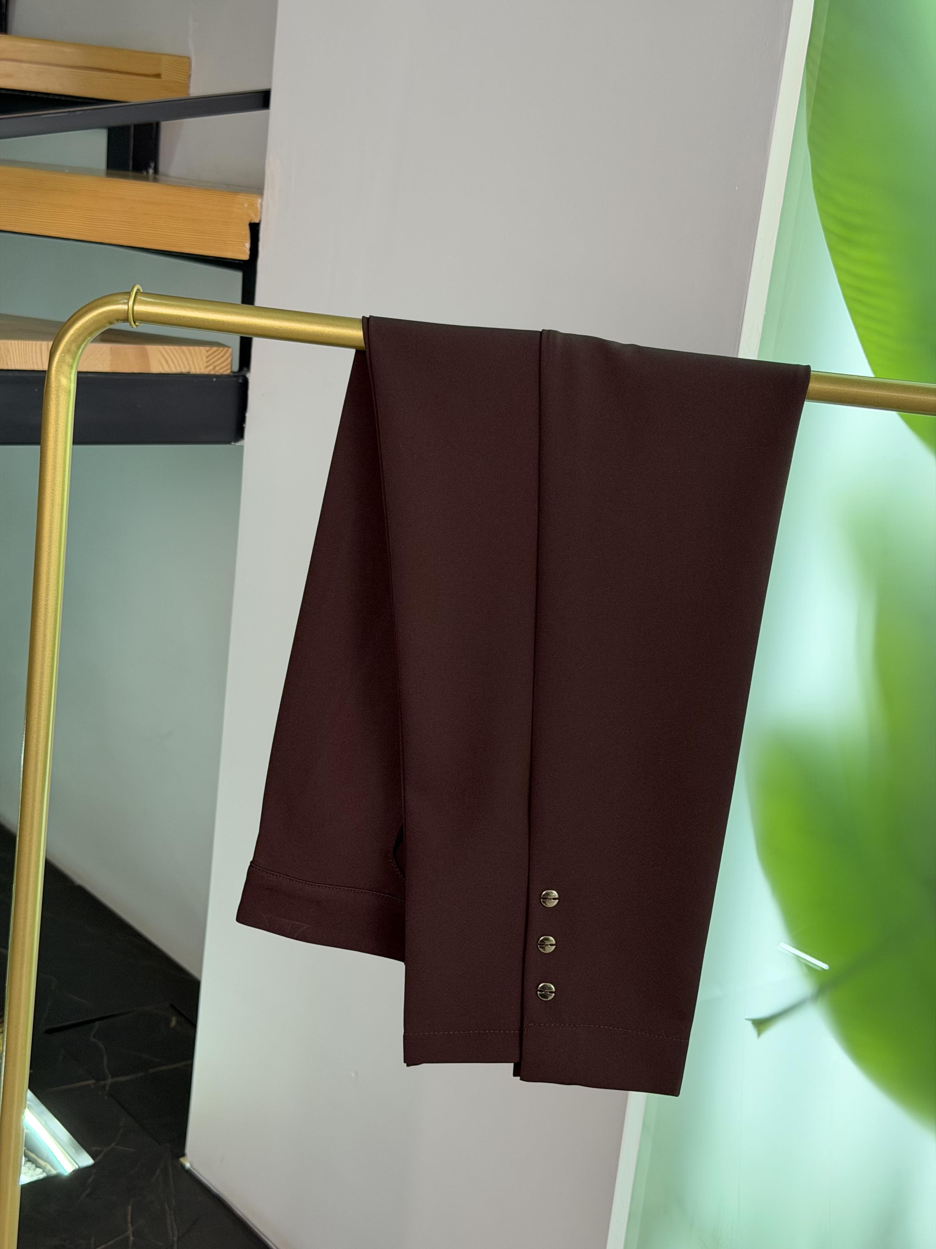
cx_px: 468
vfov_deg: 39.7
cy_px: 624
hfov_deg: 30.3
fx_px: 1731
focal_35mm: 48
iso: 50
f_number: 1.78
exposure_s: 1/100
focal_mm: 6.76
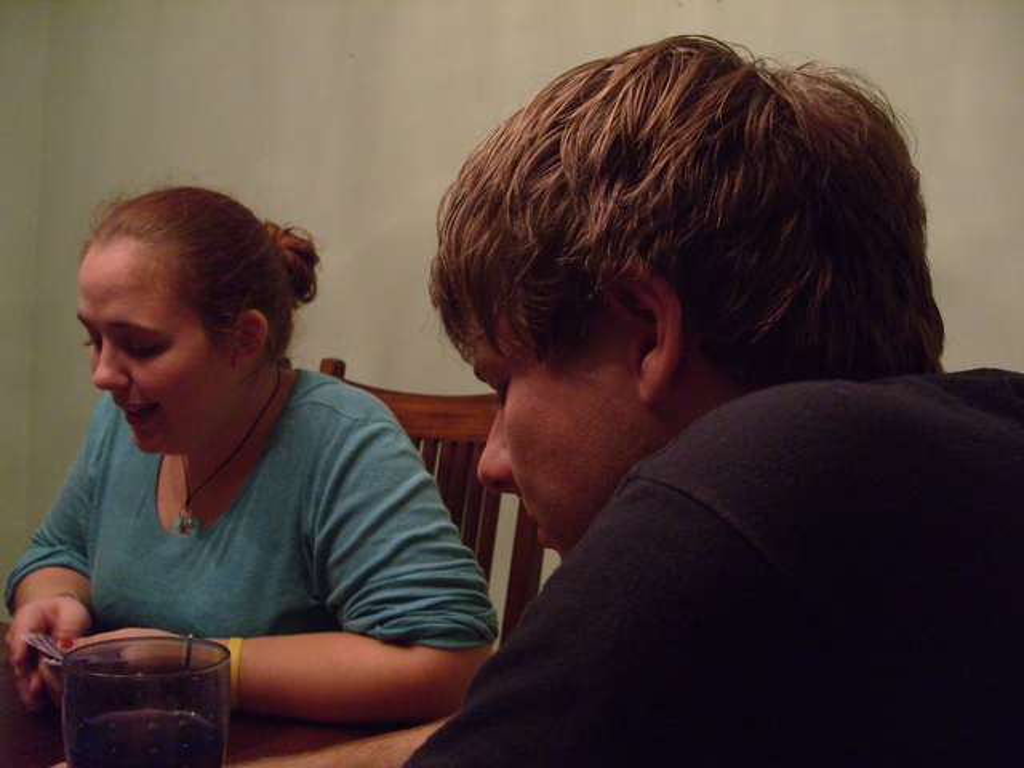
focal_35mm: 35
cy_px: 384
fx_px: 1035
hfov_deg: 52.6
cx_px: 512
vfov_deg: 40.7
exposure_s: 1/20
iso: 400
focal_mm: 7.8
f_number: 2.8
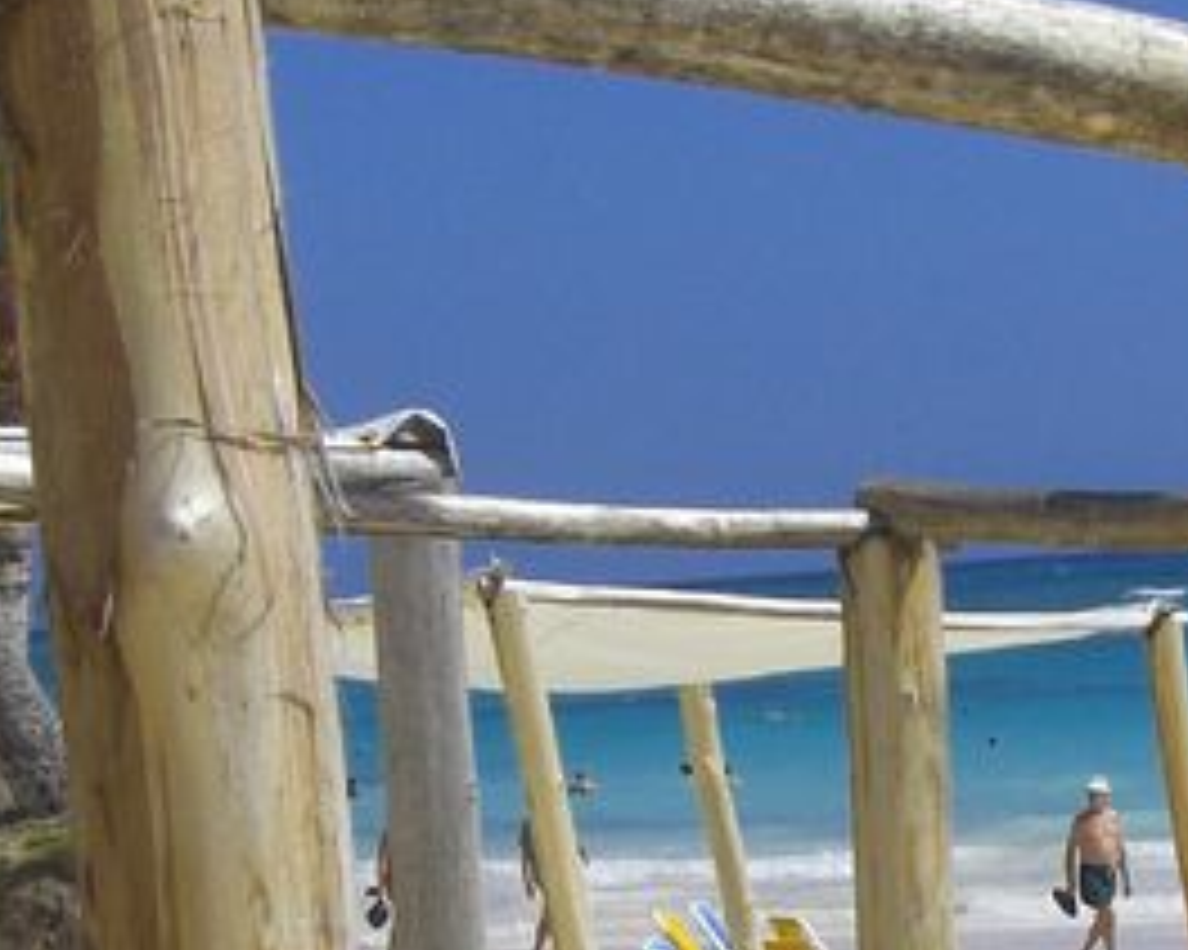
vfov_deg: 10.7
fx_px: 5061
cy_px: 810
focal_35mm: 144
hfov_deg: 13.3
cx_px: 1040
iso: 64
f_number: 8
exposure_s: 1/320
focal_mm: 6.2
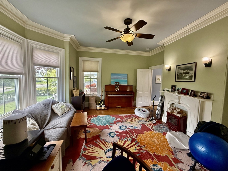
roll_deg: -1.6
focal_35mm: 14
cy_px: 86
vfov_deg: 85.7
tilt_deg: -5.2
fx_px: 92
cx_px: 114
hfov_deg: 102.1
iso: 320
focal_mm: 2.22
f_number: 2.2
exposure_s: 1/120
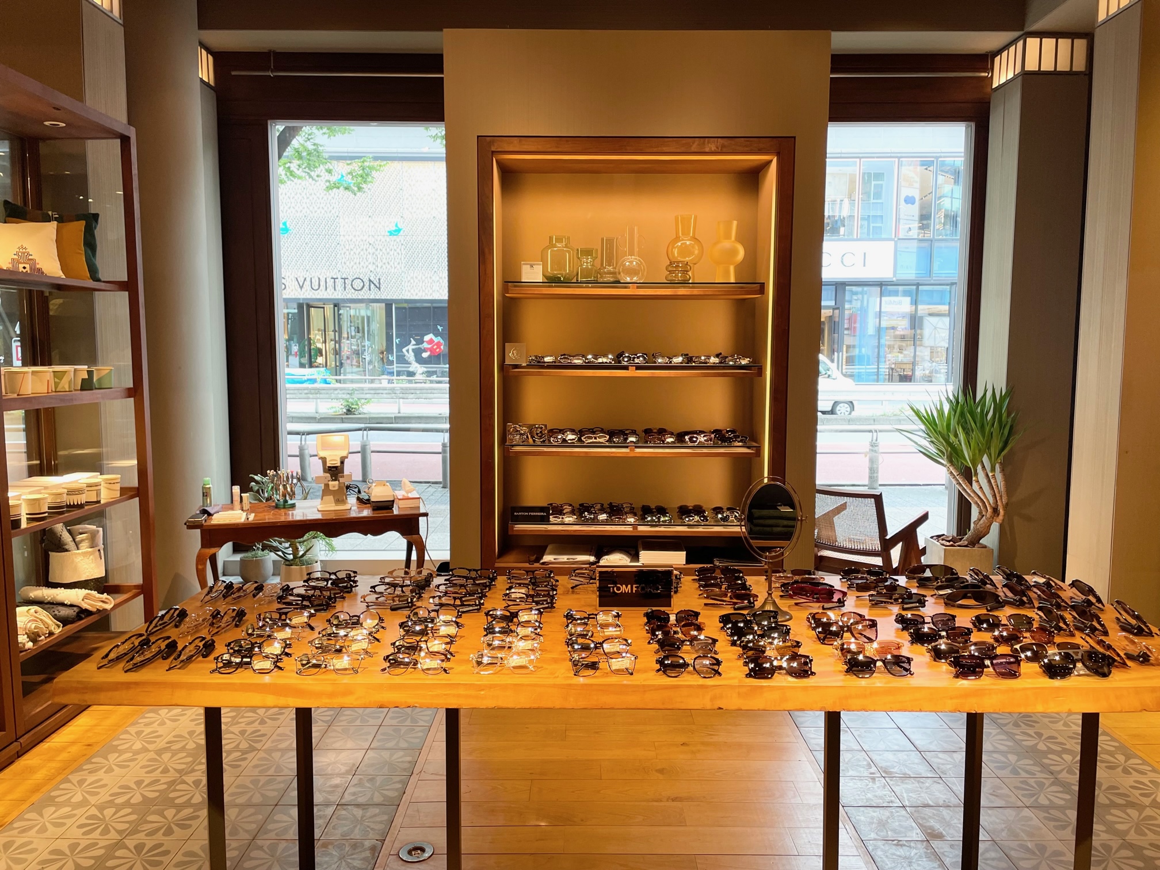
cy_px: 435
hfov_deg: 67.3
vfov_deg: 53.1
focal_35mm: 26
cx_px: 580
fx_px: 871
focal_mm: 4.2
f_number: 1.6
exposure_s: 1/100
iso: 80
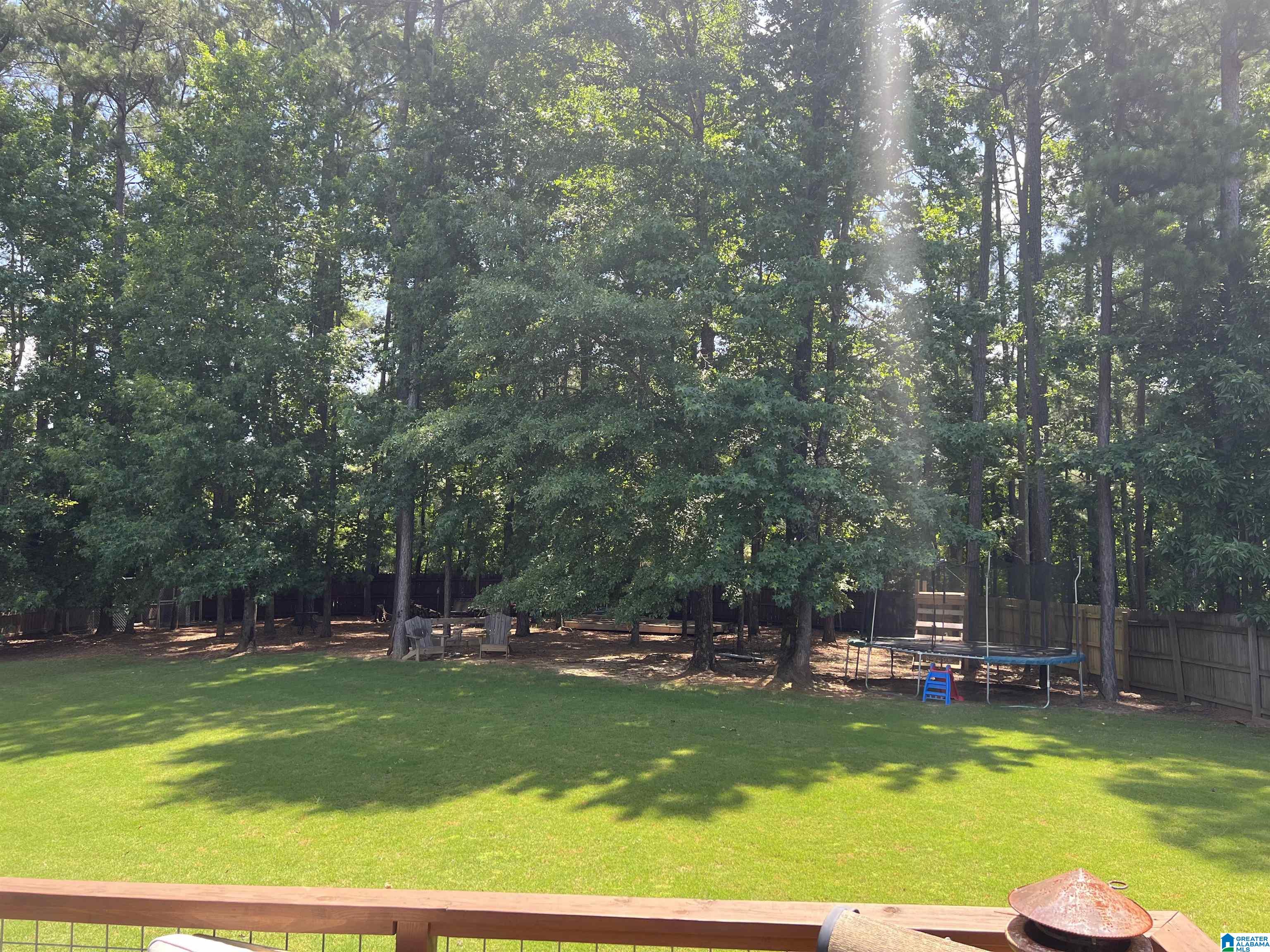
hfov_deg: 67.3
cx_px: 635
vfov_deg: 53.1
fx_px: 954
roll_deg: -1.1
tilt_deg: +4.8
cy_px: 476
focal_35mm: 26
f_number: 1.5
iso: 50
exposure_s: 1/594
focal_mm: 5.7
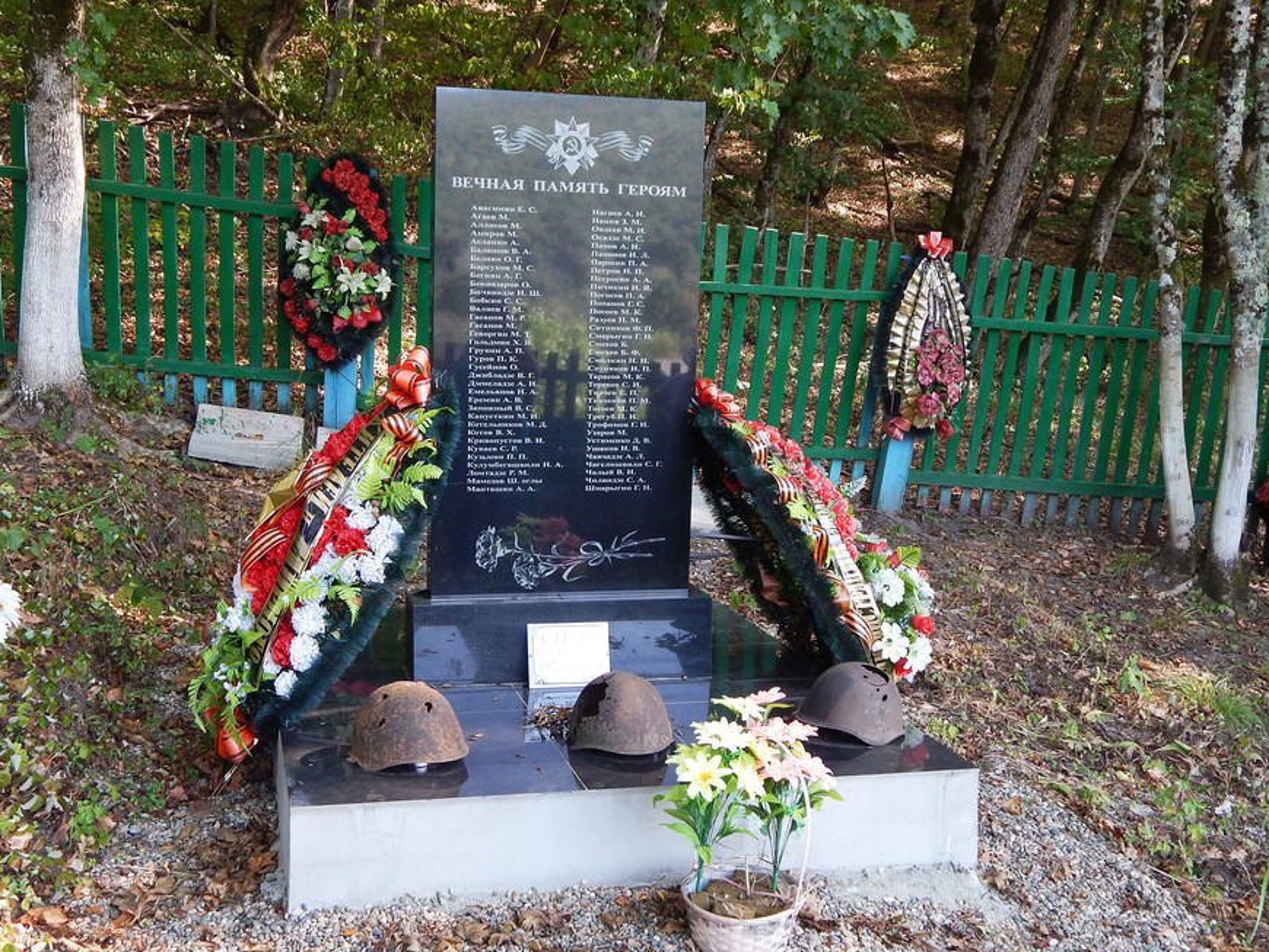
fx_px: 1393
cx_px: 603
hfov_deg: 48.9
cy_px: 477
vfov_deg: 37.7
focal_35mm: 38
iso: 125
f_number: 3.2
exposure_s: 1/80
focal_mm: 5.6
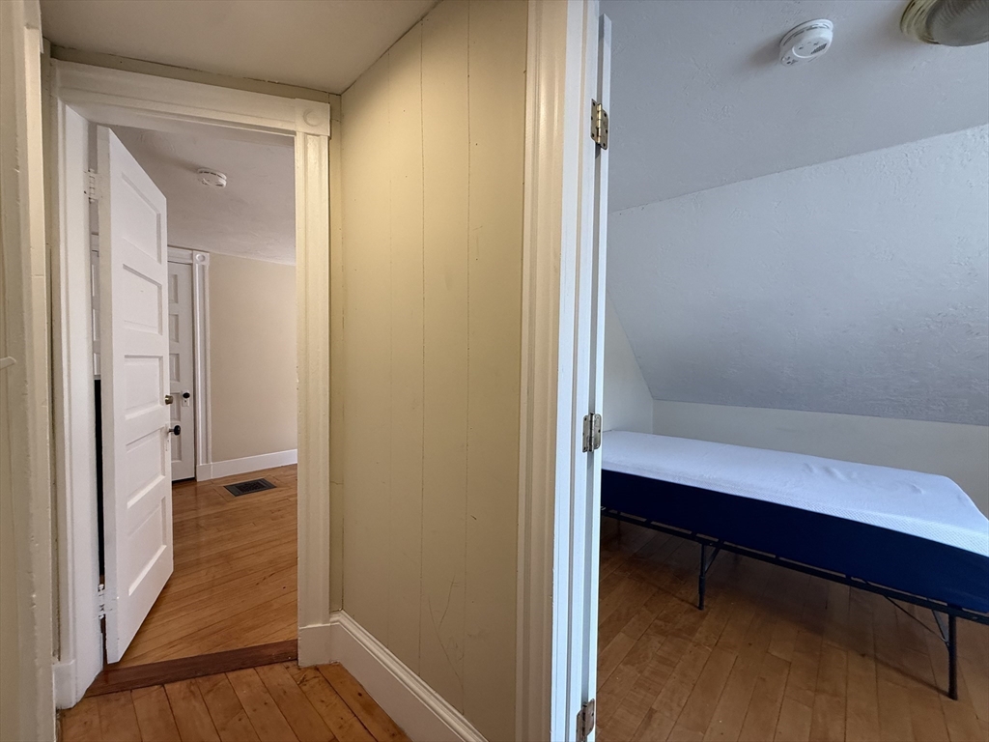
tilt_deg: -3.1
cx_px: 494
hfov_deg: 102.1
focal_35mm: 14
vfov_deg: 85.7
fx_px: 400
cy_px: 371
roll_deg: -0.8
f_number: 2.2
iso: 160
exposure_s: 1/120
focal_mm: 2.22
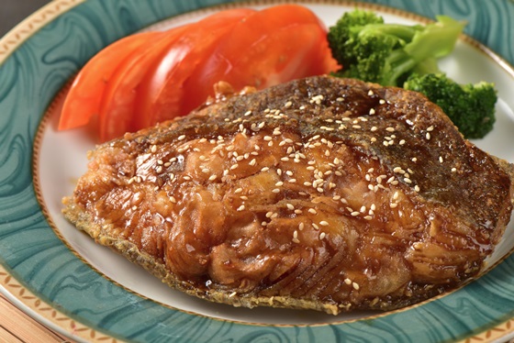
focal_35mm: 105
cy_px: 172
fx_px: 1500
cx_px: 257
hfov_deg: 19.4
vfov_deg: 13.1
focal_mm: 105
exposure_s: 1/160
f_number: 10
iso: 400
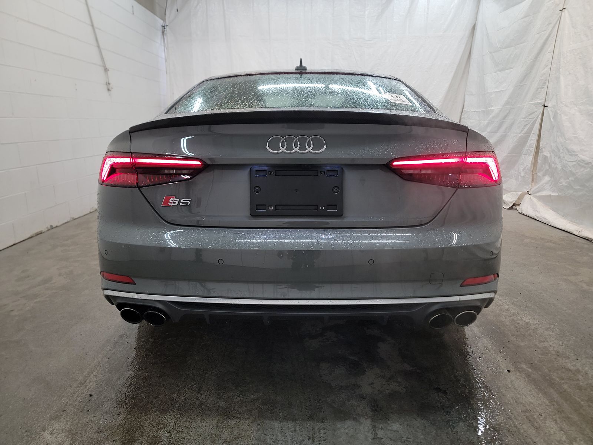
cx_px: 296
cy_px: 222
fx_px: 411
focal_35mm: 24
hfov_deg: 71.6
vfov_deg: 56.8
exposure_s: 1/59
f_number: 1.8
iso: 144
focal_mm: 6.7
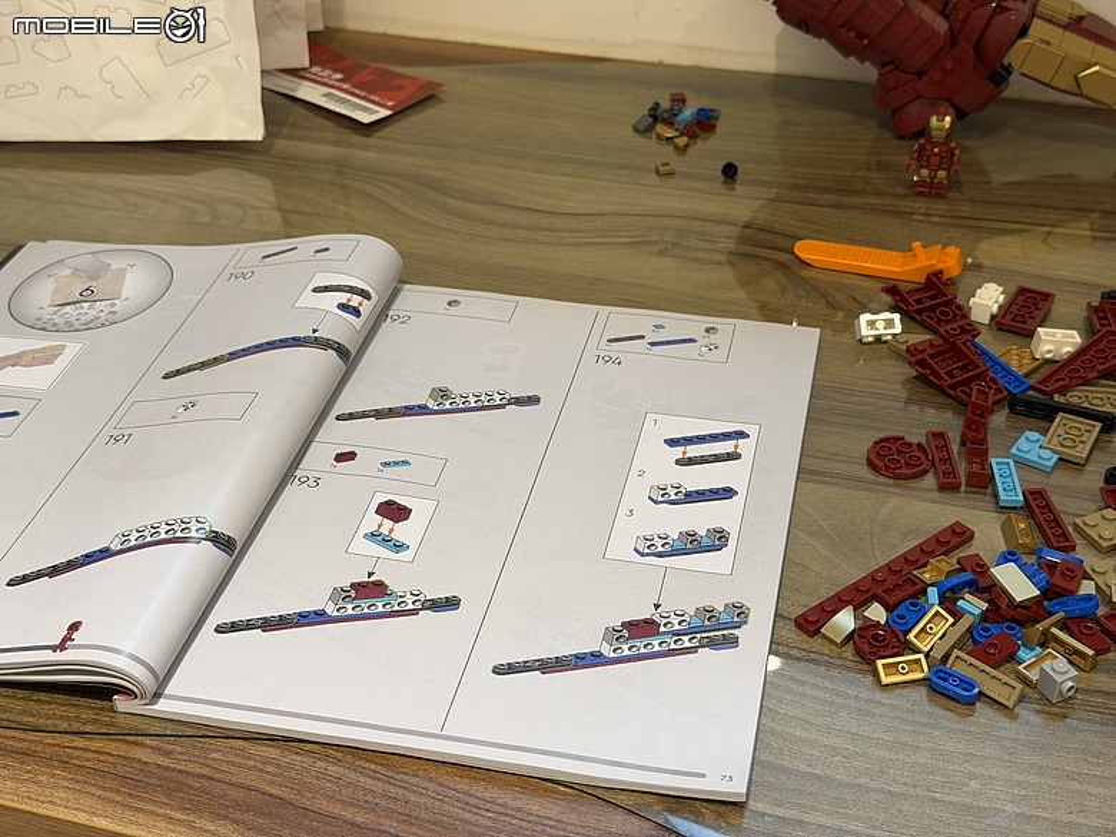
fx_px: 1547
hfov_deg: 39.7
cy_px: 418
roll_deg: +1.4
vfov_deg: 30.3
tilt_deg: -36.0
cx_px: 558
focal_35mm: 48
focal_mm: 6.76
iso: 160
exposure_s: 1/60
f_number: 1.78
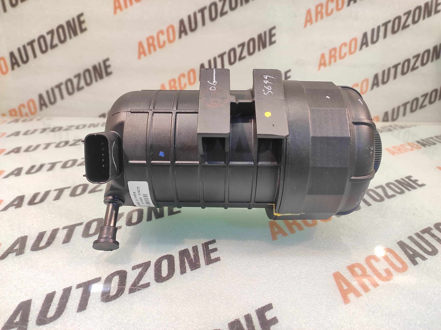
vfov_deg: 74.7
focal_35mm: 17
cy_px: 165
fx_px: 216
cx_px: 220
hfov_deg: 91.1
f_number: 1.79
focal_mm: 4.74
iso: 359
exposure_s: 1/33
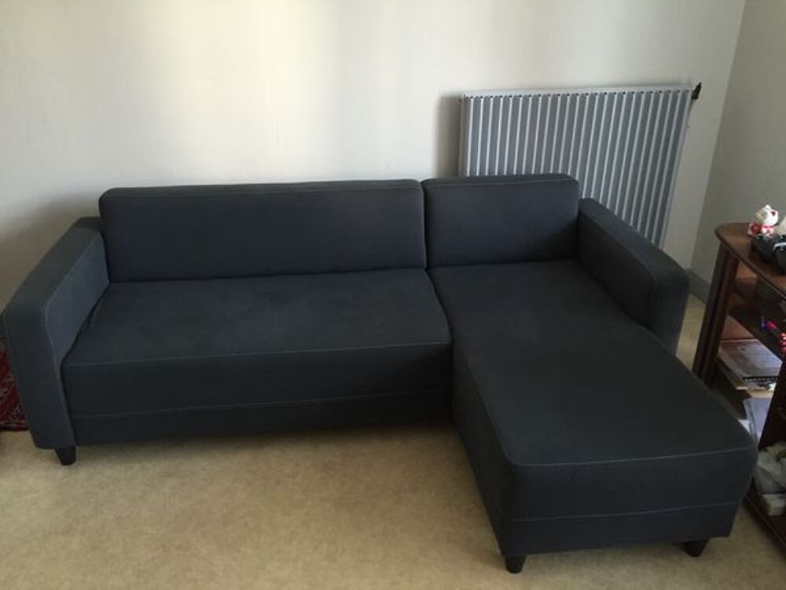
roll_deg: -1.4
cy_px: 295
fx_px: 658
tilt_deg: -25.8
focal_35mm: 29
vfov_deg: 48.2
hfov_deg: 61.7
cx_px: 393
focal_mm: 4.15
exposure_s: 1/30
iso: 125
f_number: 2.2
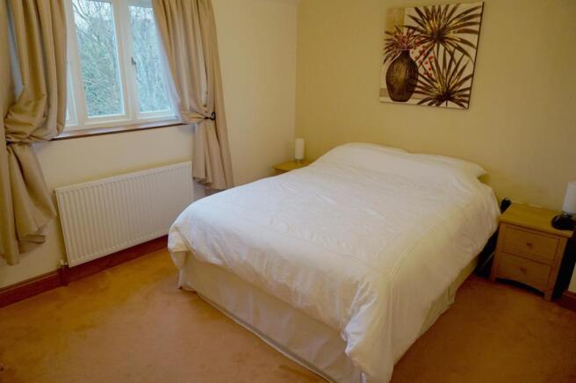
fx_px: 384
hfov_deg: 73.8
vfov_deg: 53.0
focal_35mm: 24
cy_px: 192
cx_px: 288
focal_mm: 16
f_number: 4
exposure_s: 1/160
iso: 1250
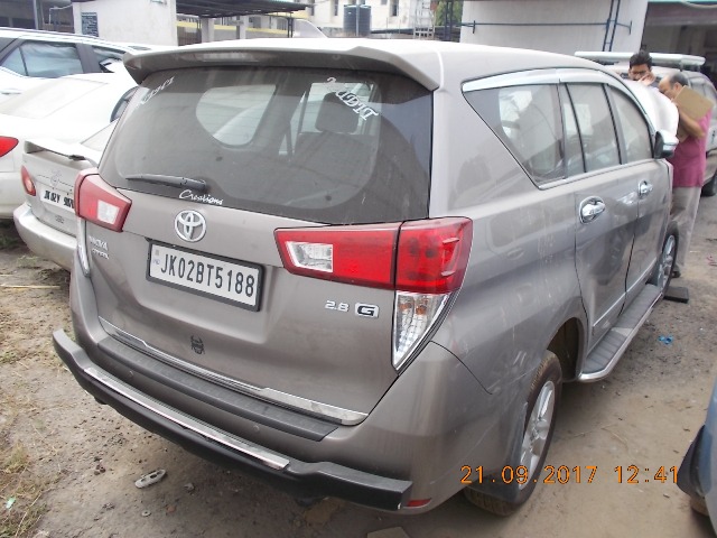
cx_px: 358
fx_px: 621
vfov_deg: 46.8
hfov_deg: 60.0
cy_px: 269
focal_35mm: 30
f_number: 3.4
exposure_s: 1/250
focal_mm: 5.3
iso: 80
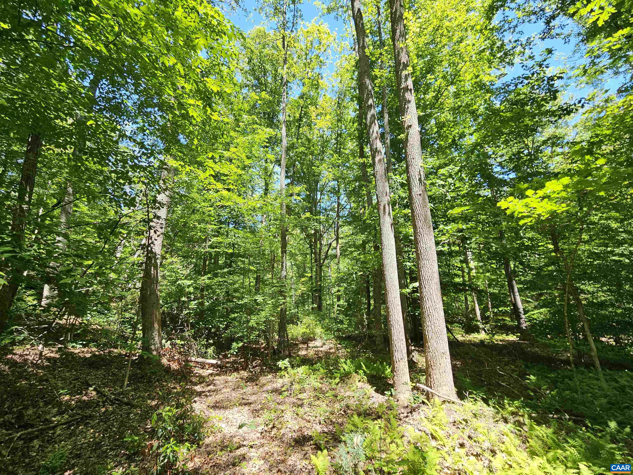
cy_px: 238
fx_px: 238
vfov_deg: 89.9
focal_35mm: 13
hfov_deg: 106.2
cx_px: 316
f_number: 2.2
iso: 50
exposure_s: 1/309
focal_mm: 2.2
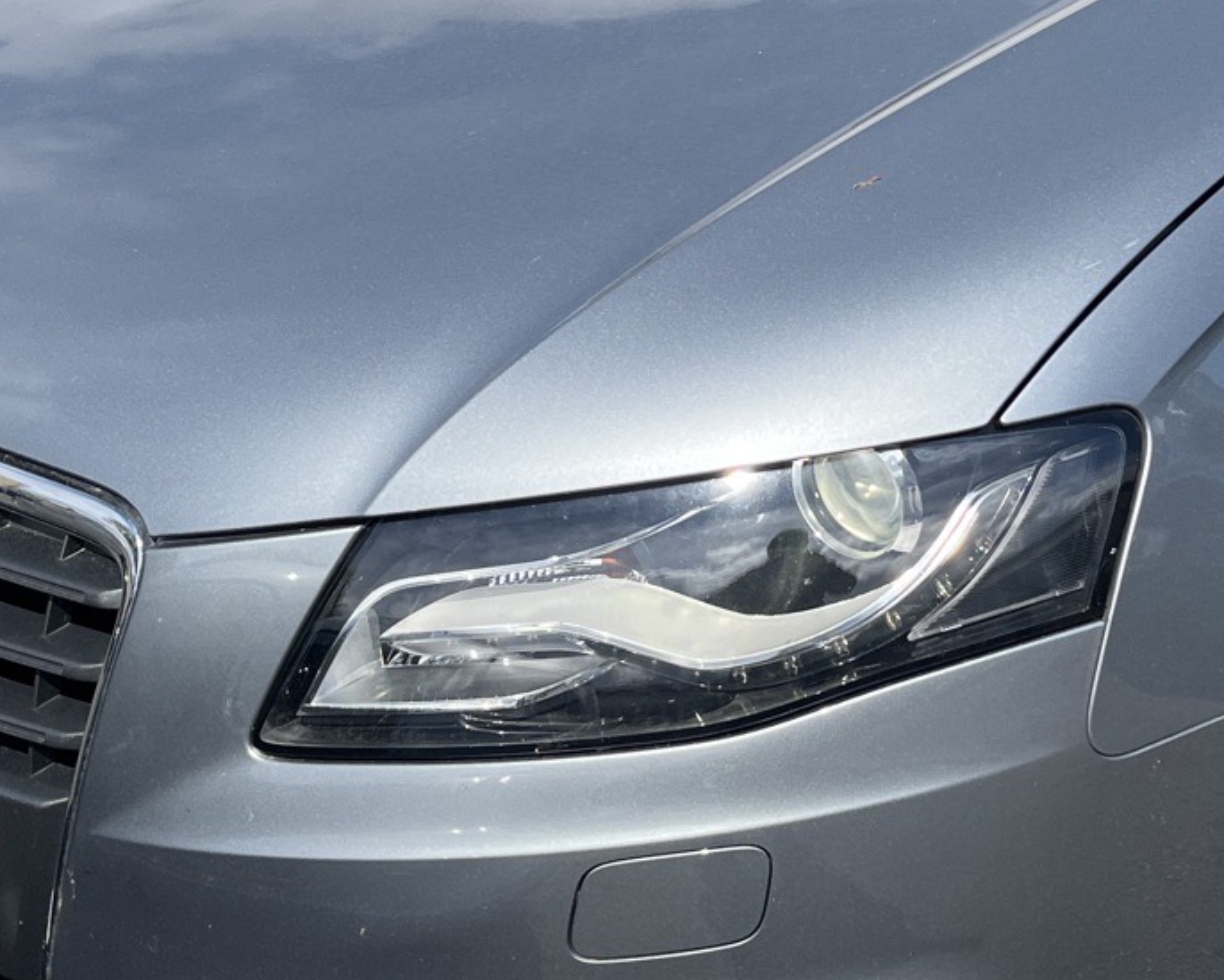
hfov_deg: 26.4
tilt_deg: -20.4
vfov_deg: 21.3
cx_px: 914
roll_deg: +0.4
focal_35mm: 71
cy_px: 220
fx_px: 2572
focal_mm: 5.1
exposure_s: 1/3135
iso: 50
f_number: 1.6
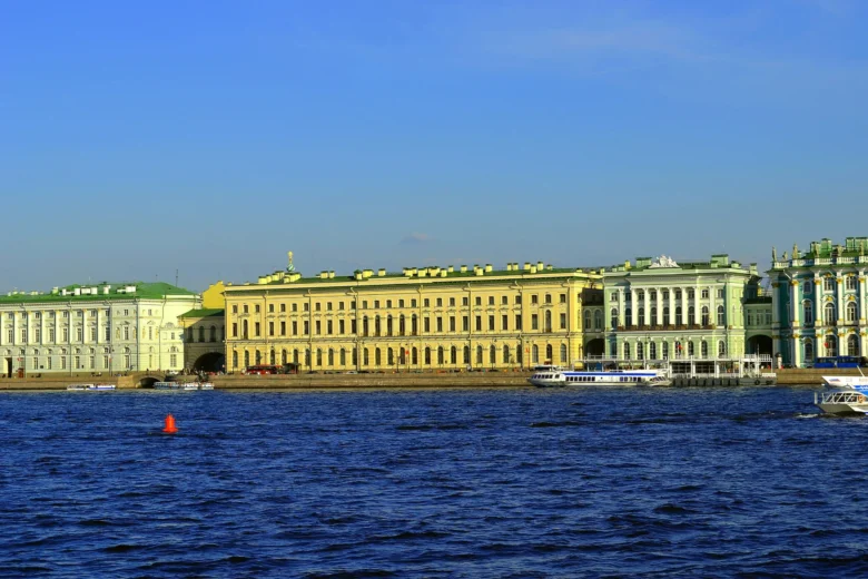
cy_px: 290
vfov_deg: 16.6
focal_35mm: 82
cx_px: 434
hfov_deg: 24.6
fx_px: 1989
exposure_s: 1/320
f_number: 9
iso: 100
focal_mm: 55
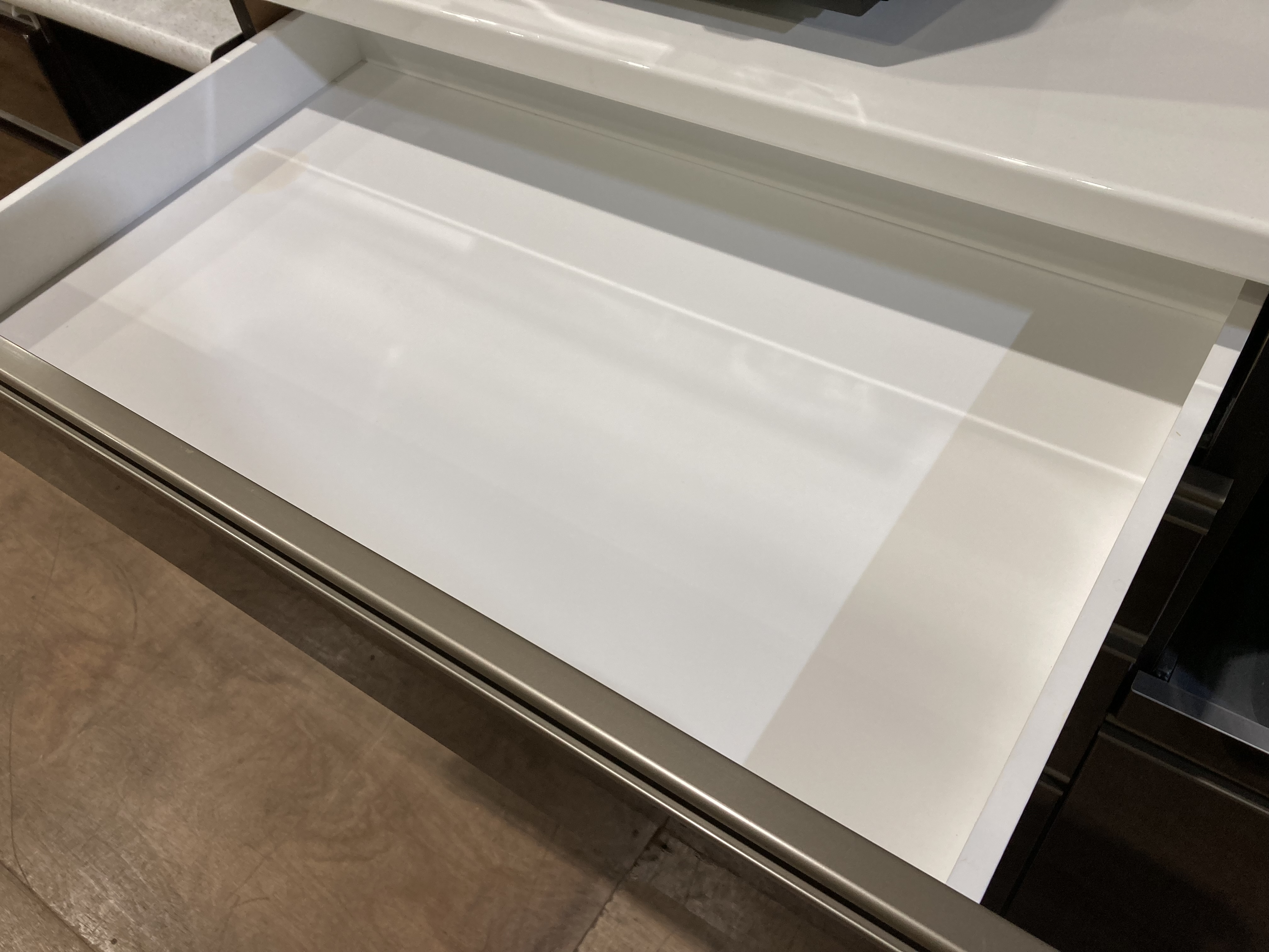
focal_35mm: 28
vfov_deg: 49.7
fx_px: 1026
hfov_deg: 63.4
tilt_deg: -50.1
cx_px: 634
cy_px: 476
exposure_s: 1/50
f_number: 1.8
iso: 64
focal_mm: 3.99
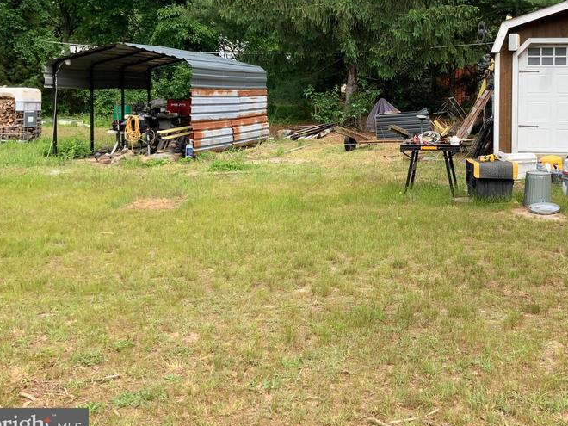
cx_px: 422
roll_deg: -0.5
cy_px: 113
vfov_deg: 31.7
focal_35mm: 45
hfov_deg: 40.9
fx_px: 738
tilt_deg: -1.7
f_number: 1.8
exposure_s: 1/842
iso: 16
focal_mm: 3
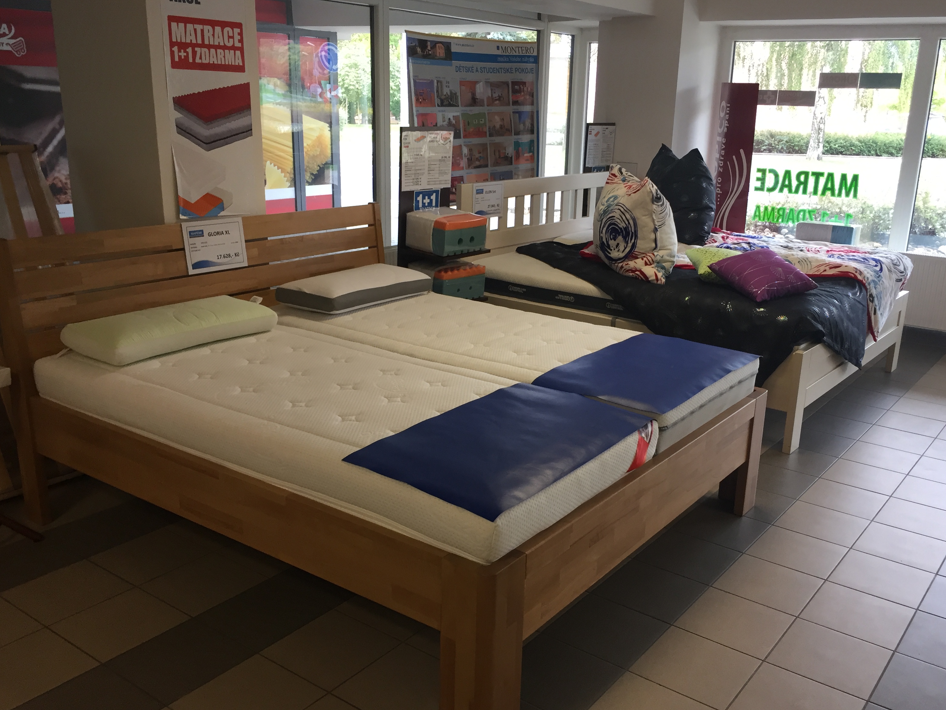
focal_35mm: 32
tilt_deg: -16.9
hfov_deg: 56.7
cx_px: 511
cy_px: 373
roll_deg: -2.3
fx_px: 875
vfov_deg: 44.2
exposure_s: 1/33
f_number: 2.2
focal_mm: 4.15
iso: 40
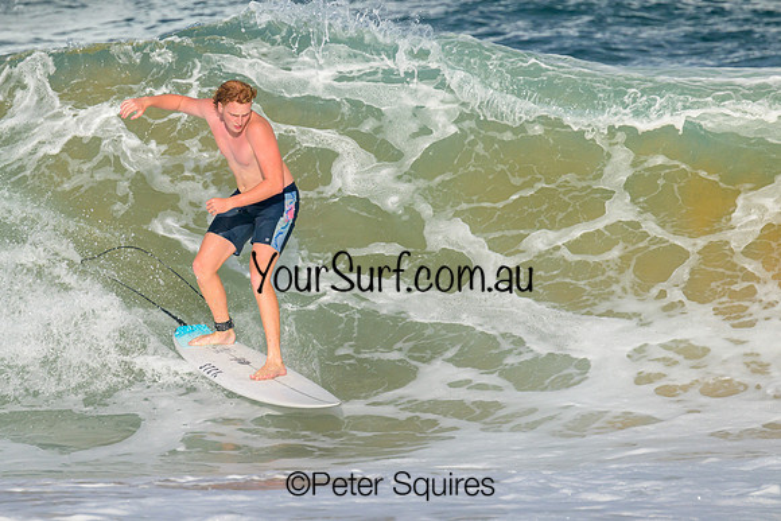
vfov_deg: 1.7
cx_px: 292
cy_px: 195
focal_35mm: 799
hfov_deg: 2.6
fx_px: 17344
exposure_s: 1/1600
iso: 400
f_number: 11
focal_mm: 630
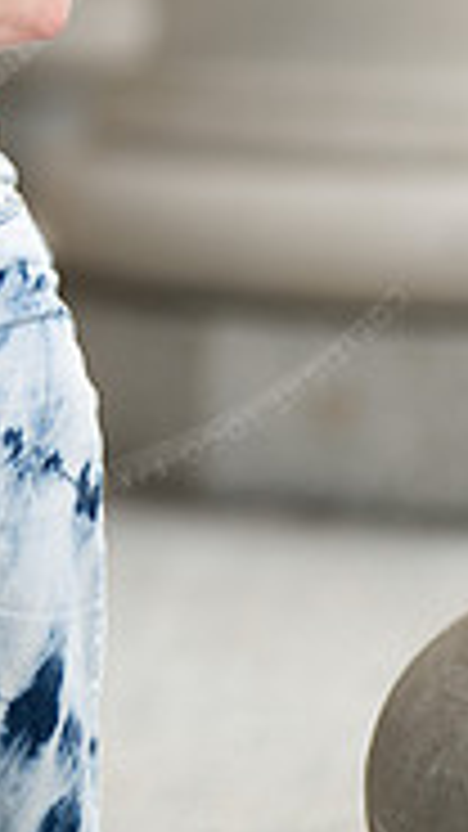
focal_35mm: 217
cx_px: -171
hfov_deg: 5.6
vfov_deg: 9.8
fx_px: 4789
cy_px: -49
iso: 100
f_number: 1.2
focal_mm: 85
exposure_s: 1/640
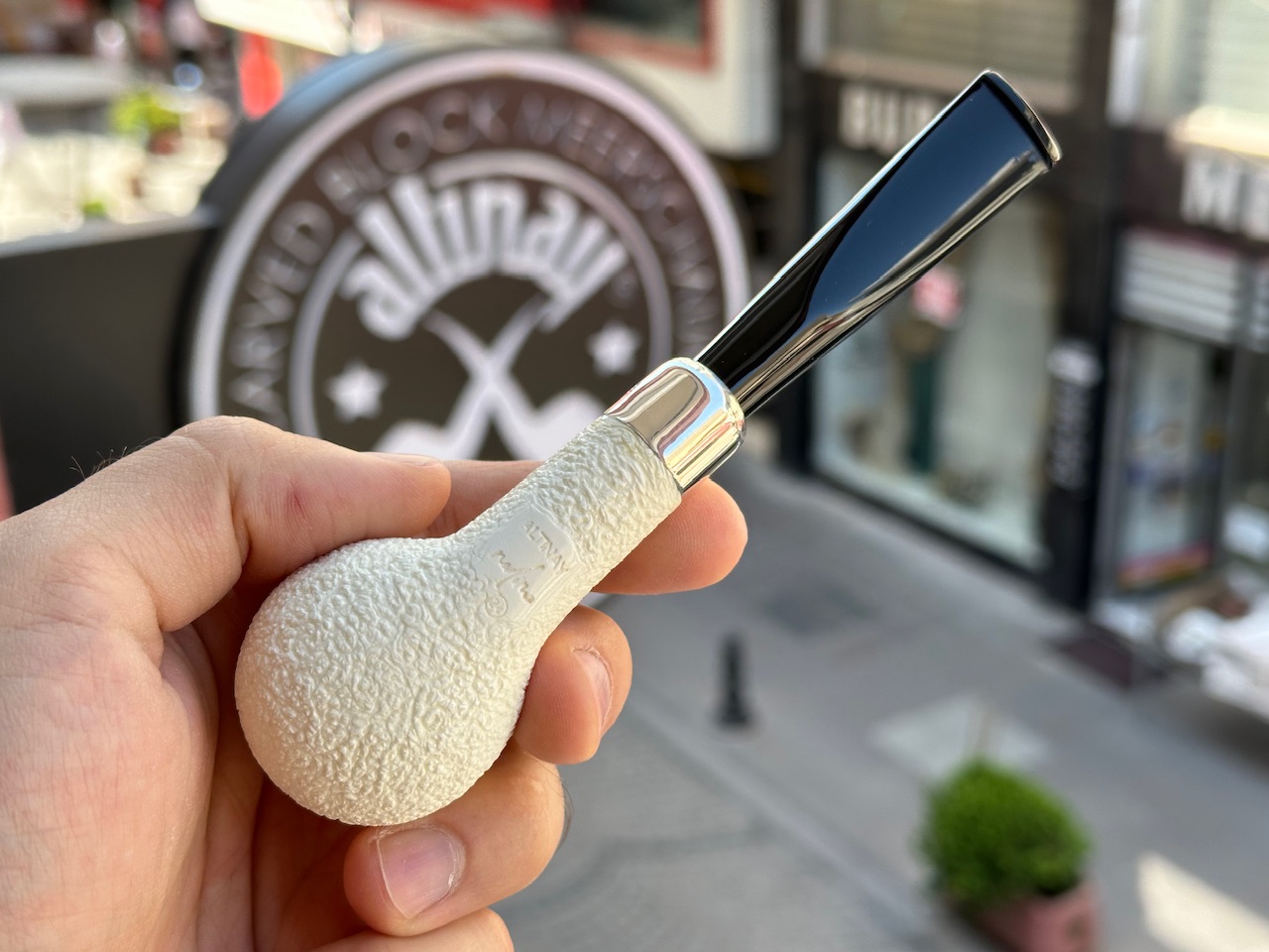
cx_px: 634
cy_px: 476
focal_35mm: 48
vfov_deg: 30.3
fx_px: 1760
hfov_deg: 39.7
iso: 64
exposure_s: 1/452
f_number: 1.78
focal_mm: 6.86
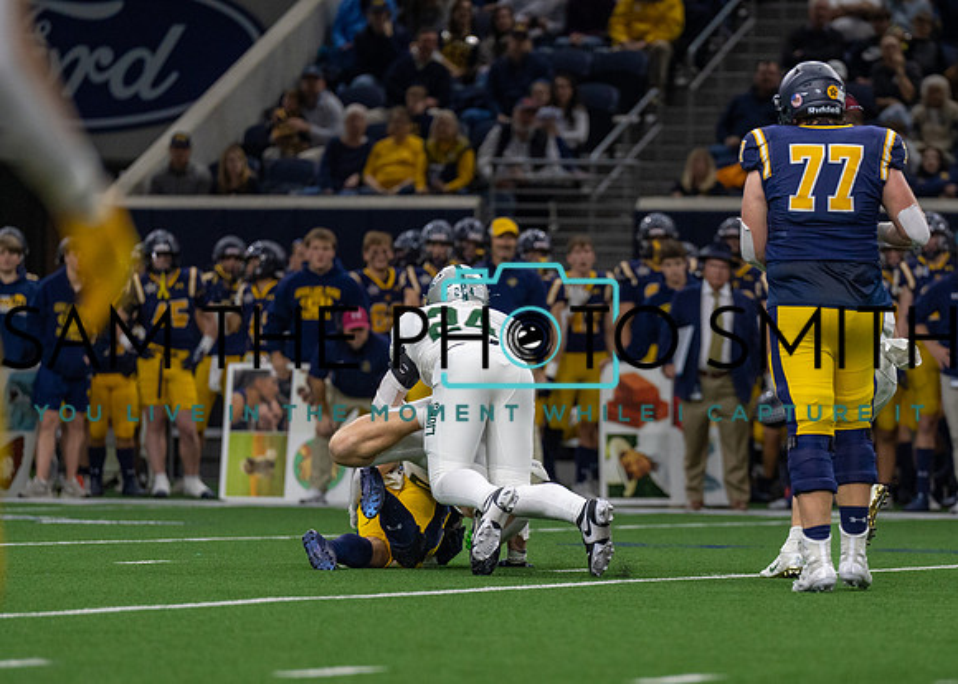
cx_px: 690
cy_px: 394
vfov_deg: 4.5
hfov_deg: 6.3
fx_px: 8749
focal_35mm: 322
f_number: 2.8
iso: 2000
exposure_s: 1/1000
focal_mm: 200
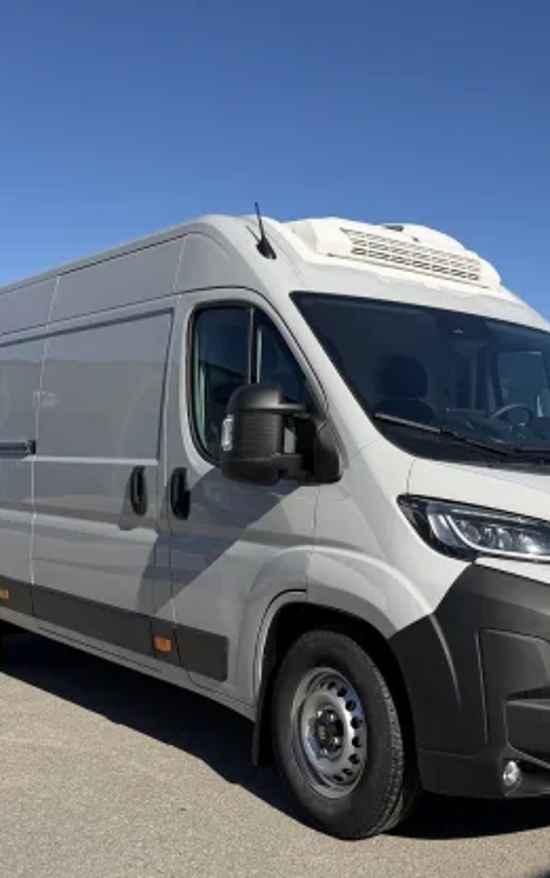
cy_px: 478
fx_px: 934
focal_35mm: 39
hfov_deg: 32.0
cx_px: 432
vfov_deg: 50.3
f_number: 1.78
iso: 80
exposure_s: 1/4975
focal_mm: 6.76
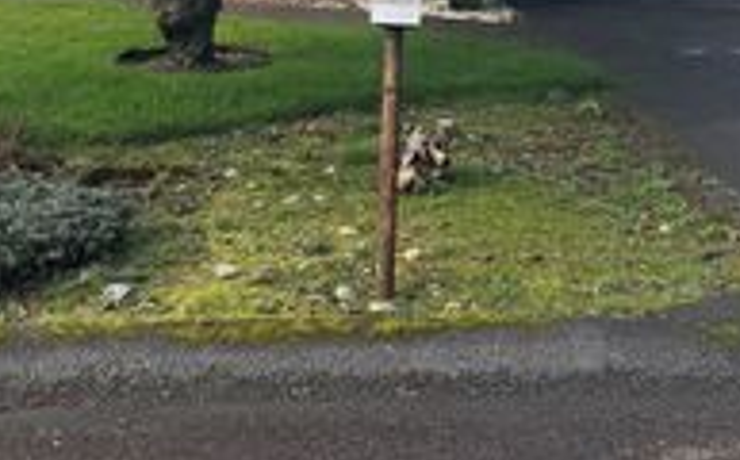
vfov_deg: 17.9
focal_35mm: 66
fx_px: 1329
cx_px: 311
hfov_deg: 31.1
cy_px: -190
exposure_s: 1/1456
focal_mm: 6.76
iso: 80
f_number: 1.78
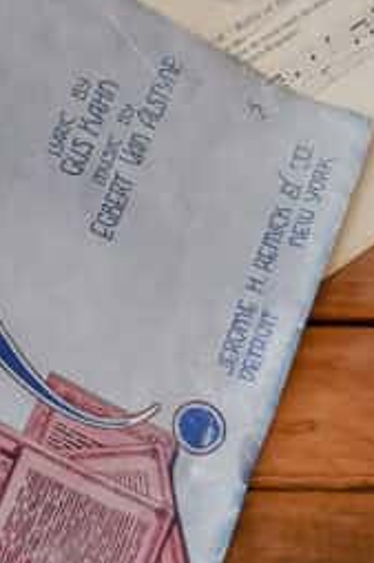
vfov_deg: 14.6
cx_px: -276
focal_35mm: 139
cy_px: 51
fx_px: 2169
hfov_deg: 9.4
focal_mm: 23
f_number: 4
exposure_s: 1/60
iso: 560
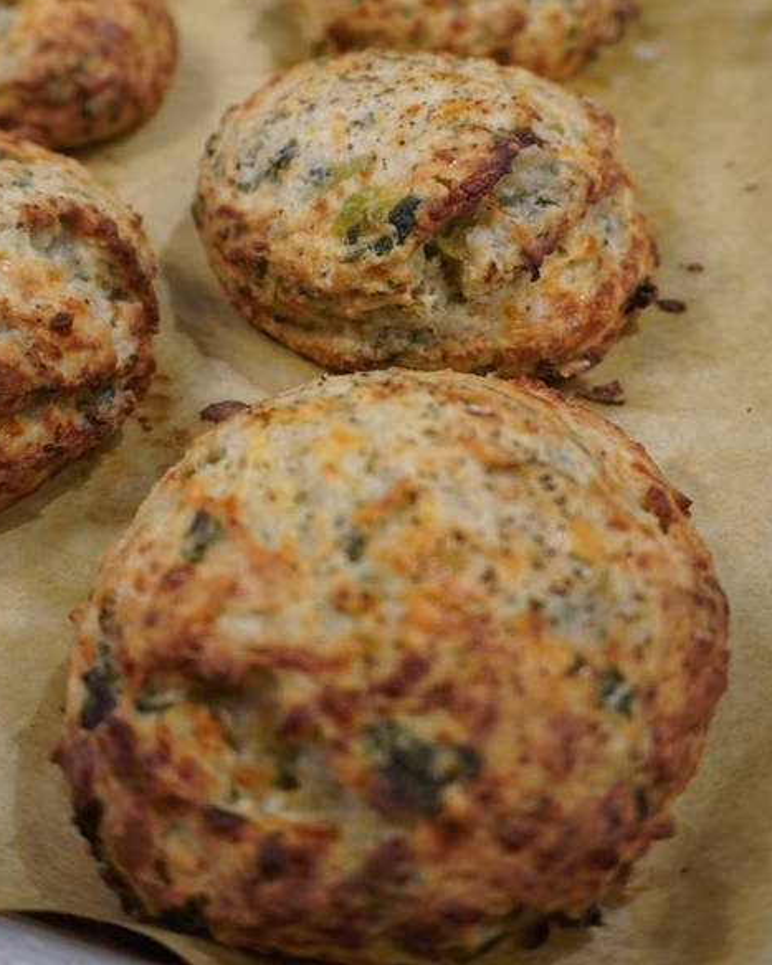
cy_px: 296
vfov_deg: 43.3
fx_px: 1190
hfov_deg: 35.9
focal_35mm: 42
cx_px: 331
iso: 500
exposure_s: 1/60
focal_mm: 21
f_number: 4
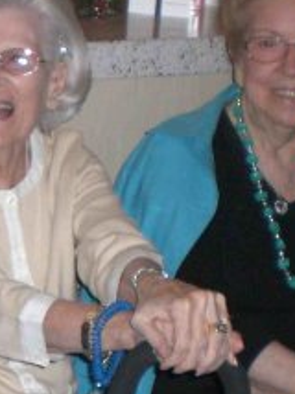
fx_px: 1457
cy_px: 265
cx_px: -50
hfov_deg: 11.4
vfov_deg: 15.4
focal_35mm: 128
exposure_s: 1/60
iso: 200
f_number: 3.1
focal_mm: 6.3
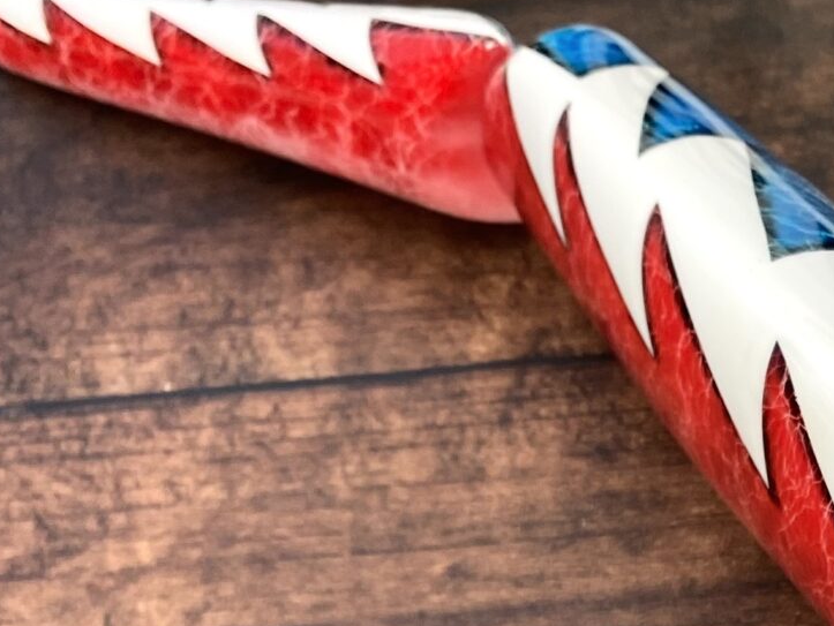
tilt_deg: -63.9
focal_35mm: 92
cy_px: 877
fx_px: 2218
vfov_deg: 15.1
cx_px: 1227
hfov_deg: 18.9
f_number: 1.8
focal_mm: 4.25
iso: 50
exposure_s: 1/100
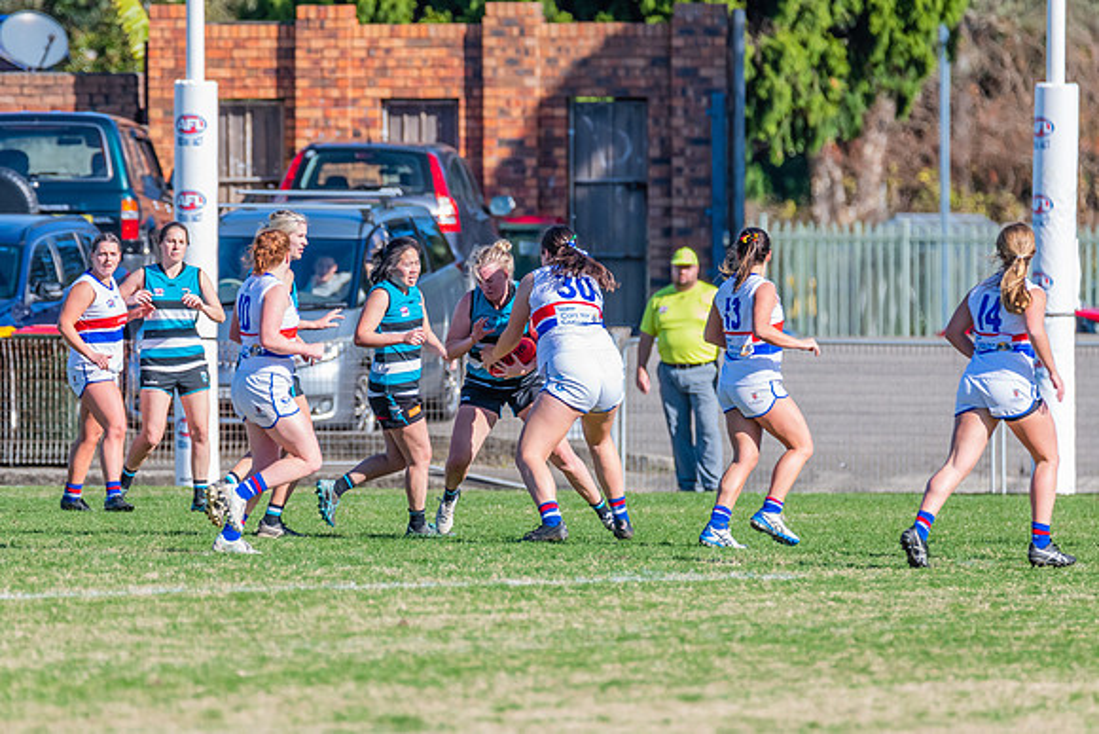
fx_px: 21196
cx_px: 532
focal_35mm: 694
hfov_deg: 3.0
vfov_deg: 2.0
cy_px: 379
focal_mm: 500
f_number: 8
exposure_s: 1/1600
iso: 800
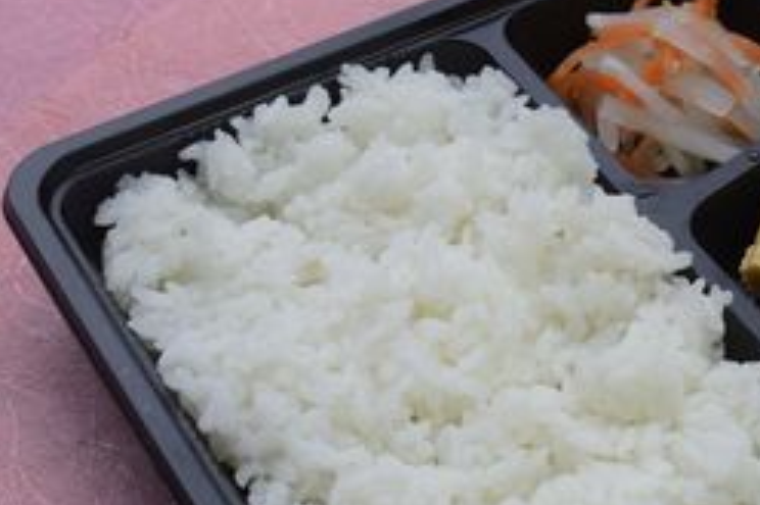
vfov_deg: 14.7
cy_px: 294
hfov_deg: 21.4
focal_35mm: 93
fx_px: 1962
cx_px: 683
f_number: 9
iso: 800
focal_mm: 32
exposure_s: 1/320
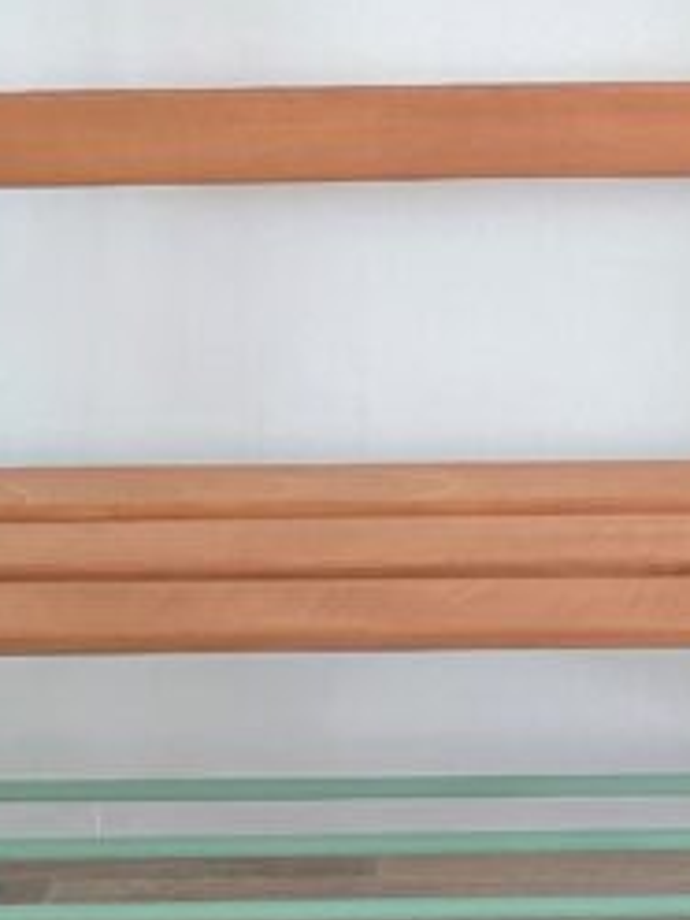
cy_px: -223
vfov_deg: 19.3
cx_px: 916
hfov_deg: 14.8
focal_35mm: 95
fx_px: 2525
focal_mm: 6.3
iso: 500
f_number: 1.7
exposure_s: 1/100
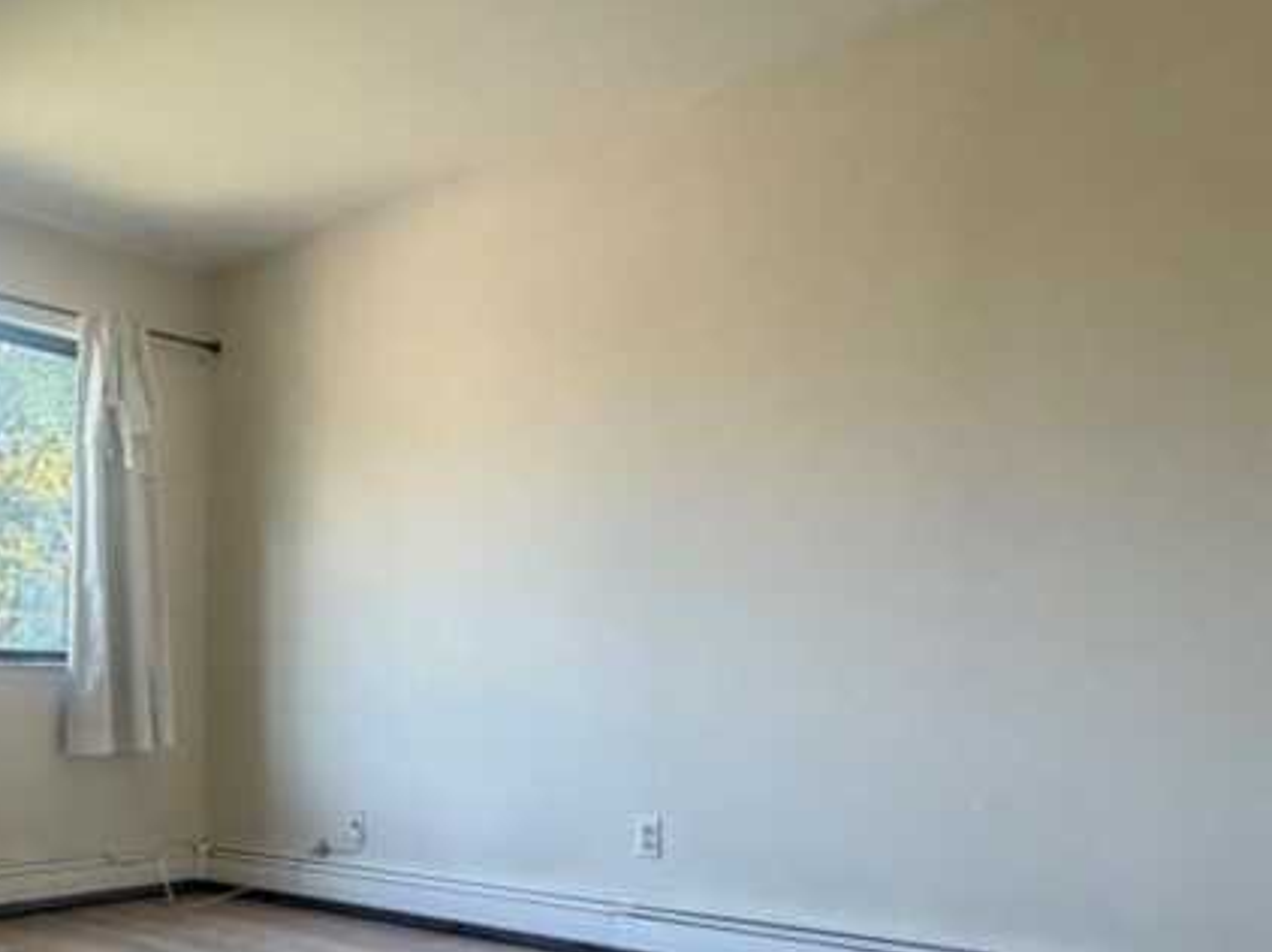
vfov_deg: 40.6
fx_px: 1249
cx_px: 169
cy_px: 714
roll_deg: +0.3
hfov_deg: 49.2
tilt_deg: -0.3
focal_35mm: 34
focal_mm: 2.22
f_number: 2.2
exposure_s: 1/104
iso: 320
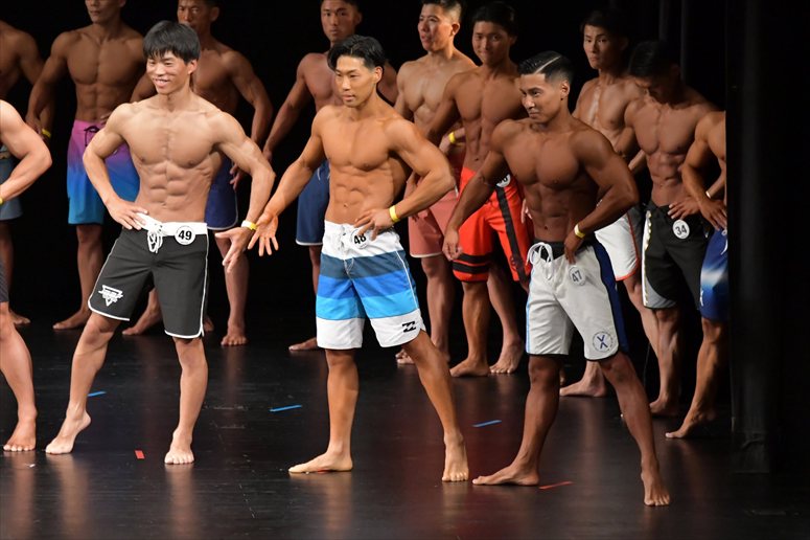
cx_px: 405
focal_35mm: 270
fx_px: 6072
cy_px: 270
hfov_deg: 7.6
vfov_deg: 5.1
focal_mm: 180
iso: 6400
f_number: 5.6
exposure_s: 1/400
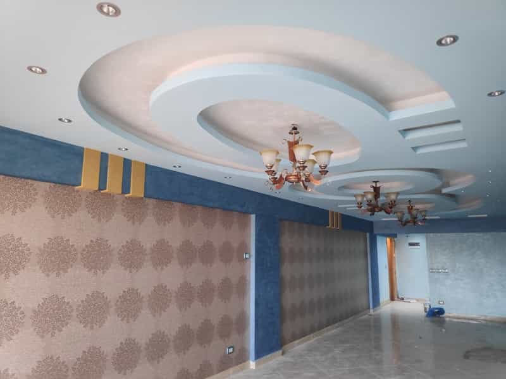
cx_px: 253
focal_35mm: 20
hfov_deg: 81.7
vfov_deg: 66.0
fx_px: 292
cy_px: 190
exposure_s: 1/50
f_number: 1.9
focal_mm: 3.94
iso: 752
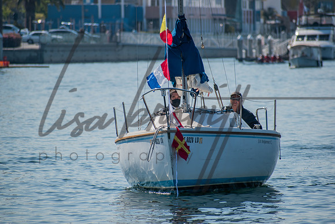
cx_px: 168
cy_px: 112
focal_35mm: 450
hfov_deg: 4.6
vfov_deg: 3.1
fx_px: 4188
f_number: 6.3
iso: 100
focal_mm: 300
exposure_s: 1/500
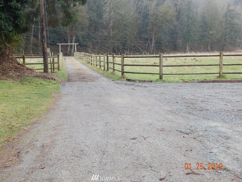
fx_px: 301
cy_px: 85
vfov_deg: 33.6
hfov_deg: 43.8
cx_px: 106
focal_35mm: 43
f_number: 3.4
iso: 125
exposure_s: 1/200
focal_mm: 6.8
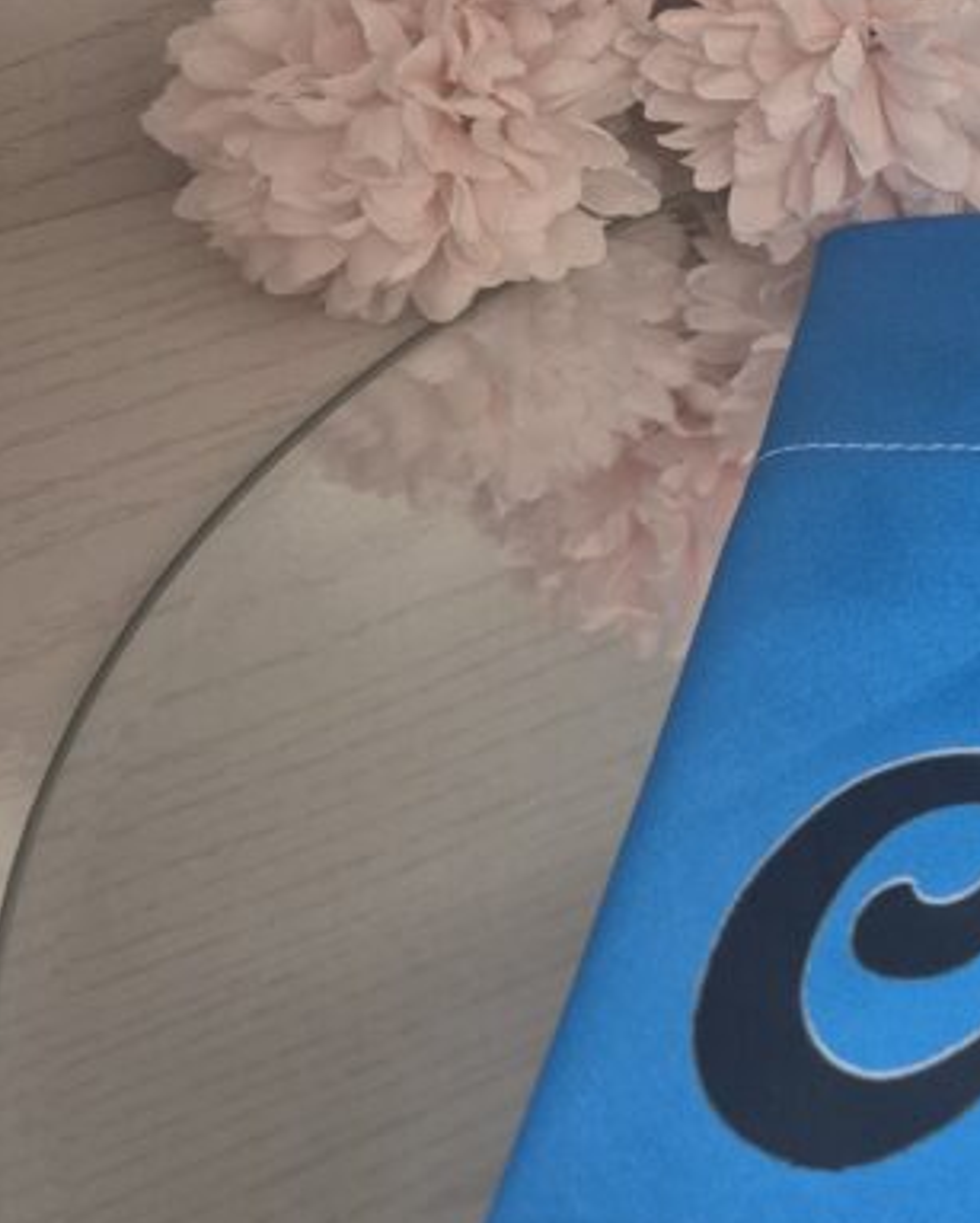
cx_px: 1219
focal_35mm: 60
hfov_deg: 23.0
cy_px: 345
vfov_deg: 31.0
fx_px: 2173
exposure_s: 1/100
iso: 800
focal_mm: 5.4
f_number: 1.8
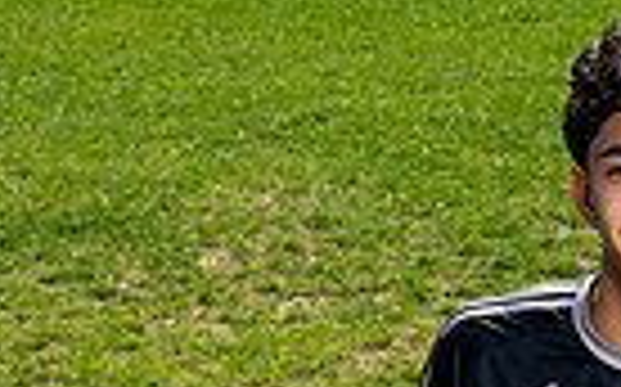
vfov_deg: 8.3
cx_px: 576
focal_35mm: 146
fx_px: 2469
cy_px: 922
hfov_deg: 14.2
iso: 100
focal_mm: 44
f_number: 9
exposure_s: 1/200
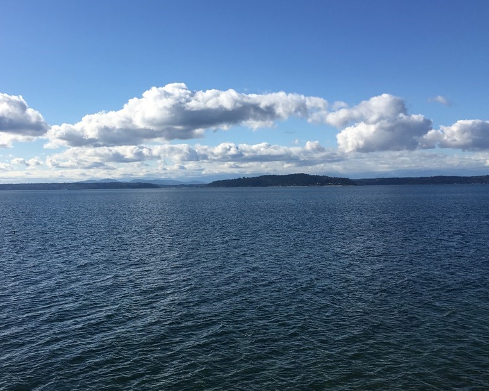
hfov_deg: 47.7
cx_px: 199
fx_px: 550
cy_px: 196
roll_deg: +1.7
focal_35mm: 38
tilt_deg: +1.2
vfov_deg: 39.1
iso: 25
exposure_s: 1/2481
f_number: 2.2
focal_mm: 4.15
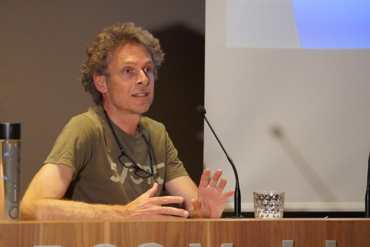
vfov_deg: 5.8
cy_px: 124
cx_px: 185
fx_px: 2422
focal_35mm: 236
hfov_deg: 8.7
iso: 6400
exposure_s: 1/250
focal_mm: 157
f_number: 4
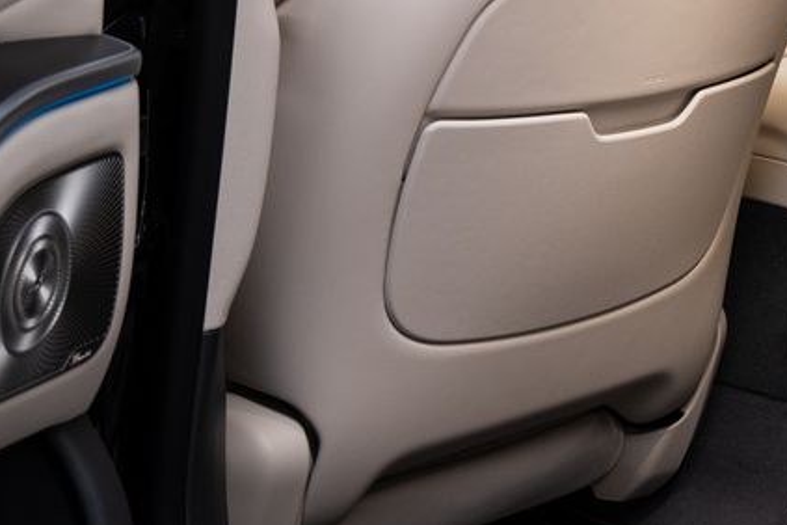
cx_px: 873
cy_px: -116
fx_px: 2383
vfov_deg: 12.3
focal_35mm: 109
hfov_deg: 18.1
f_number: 4.7
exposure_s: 1/50
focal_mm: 38
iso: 1600
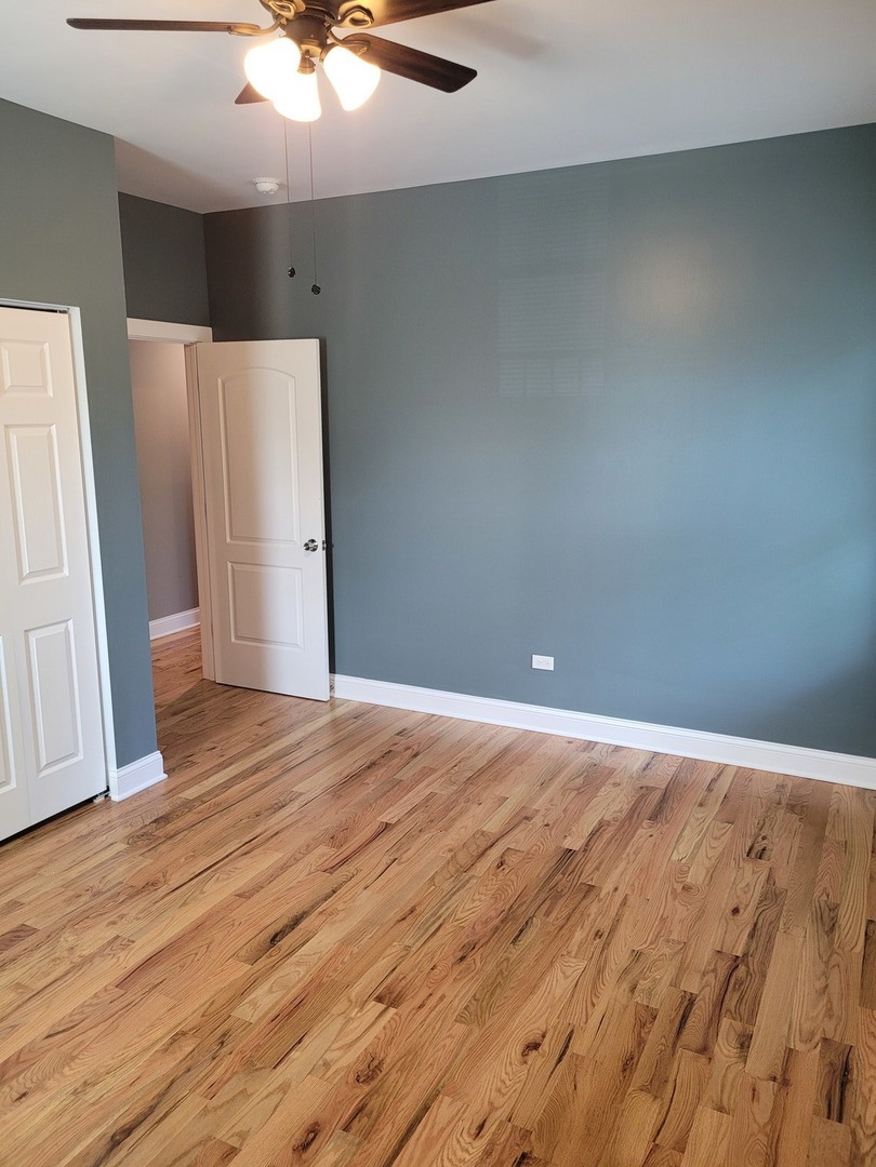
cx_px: 438
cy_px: 584
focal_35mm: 26
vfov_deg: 67.3
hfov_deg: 53.1
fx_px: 877
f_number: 1.8
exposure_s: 1/60
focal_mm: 5.4
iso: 200
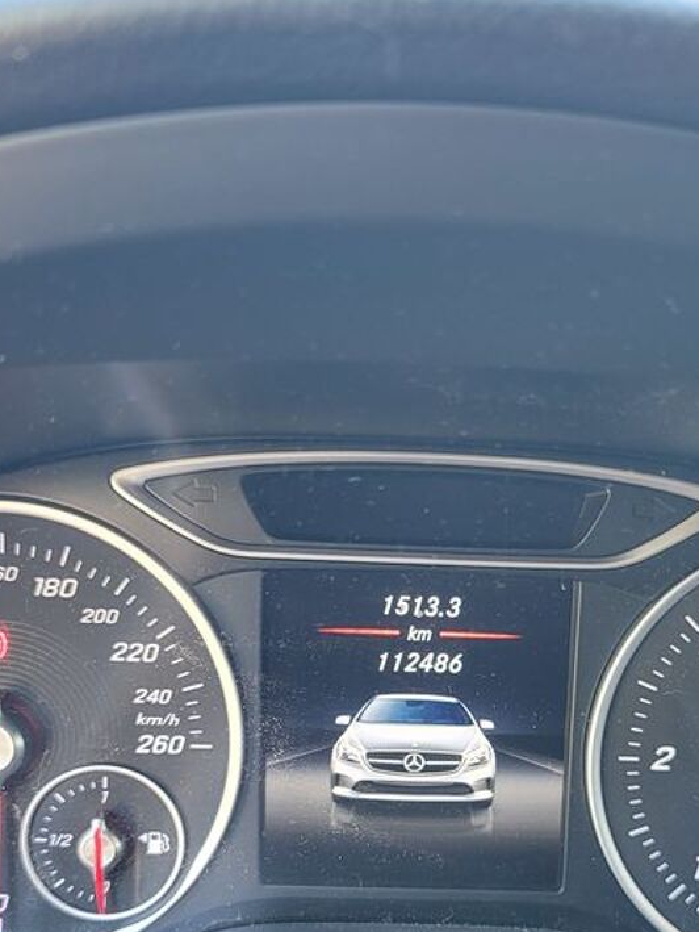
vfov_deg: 39.8
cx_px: 417
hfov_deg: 30.8
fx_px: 1265
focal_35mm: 47
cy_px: 637
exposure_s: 1/60
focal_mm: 7
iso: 250
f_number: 1.8
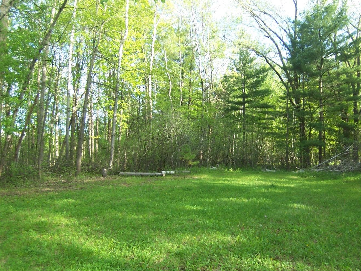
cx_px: 195
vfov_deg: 51.4
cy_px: 136
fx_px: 282
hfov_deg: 65.2
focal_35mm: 27
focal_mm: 3.8
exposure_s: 1/125
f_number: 2.8
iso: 64
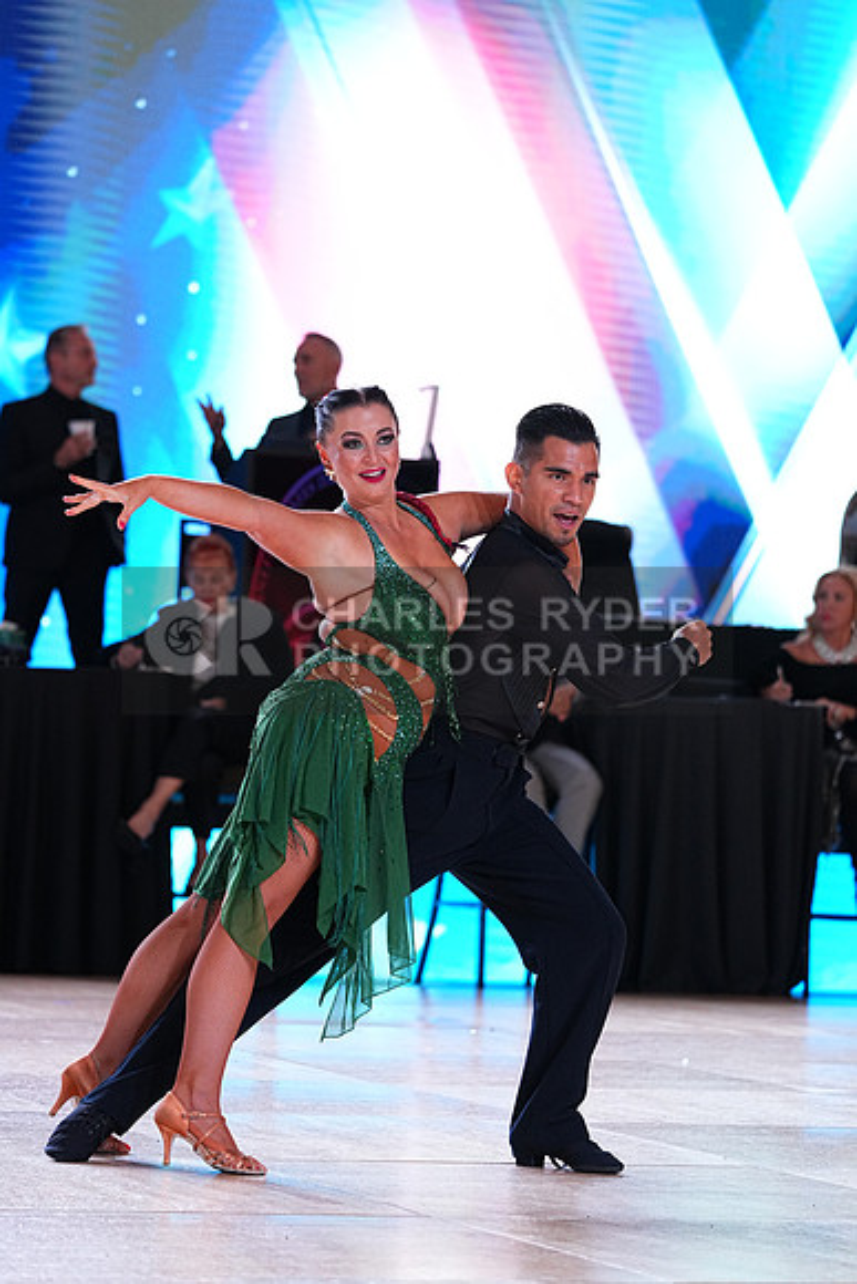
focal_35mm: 154
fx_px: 5495
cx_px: 428
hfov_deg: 8.9
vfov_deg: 13.3
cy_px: 642
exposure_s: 1/400
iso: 2000
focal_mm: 154
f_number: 4
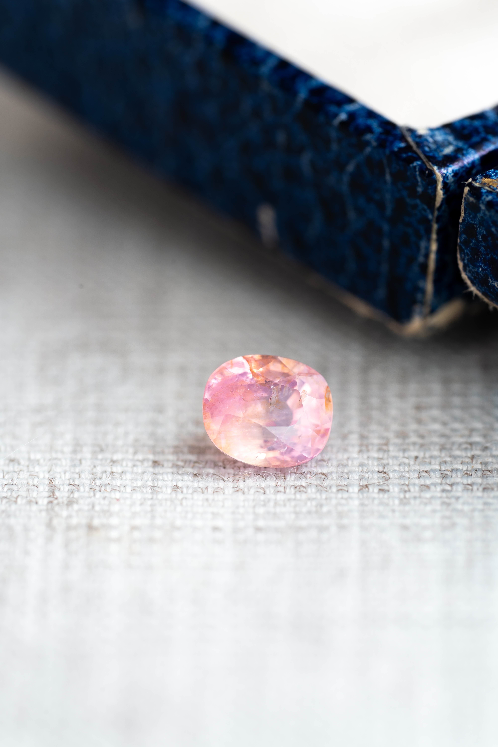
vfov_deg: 22.6
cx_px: 249
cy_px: 374
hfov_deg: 15.2
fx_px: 1867
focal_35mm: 90
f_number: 6.3
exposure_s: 1/6
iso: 100
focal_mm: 90
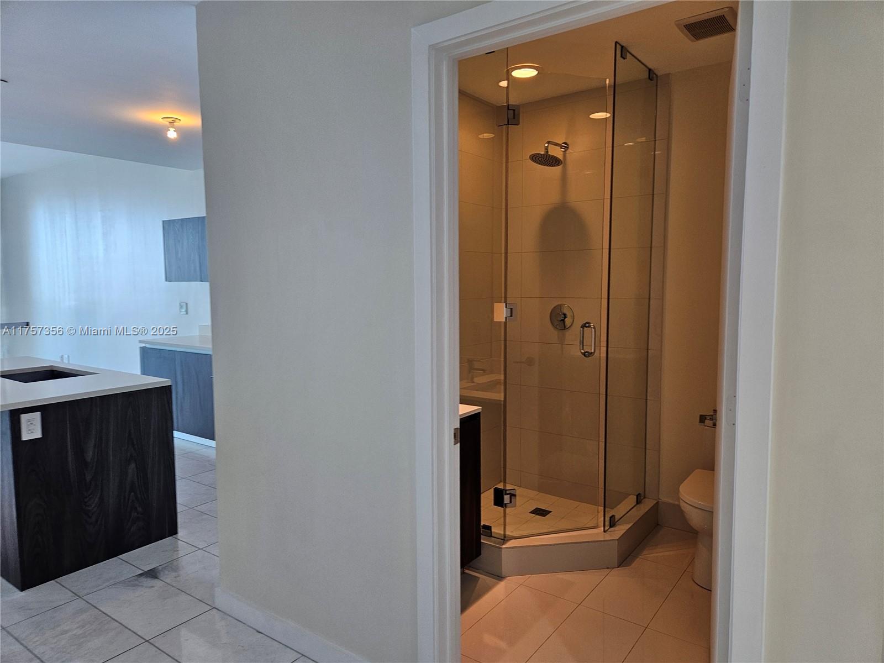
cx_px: 442
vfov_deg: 58.9
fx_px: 587
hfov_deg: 73.9
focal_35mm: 23
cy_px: 332
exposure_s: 1/120
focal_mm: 5.4
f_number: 1.8
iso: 100
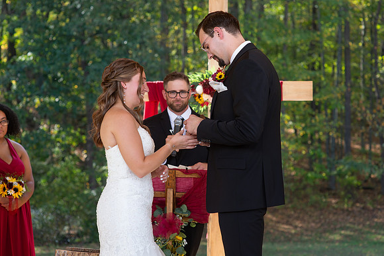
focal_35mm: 98
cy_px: 131
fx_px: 1048
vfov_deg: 13.9
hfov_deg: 20.8
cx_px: 185
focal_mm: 85
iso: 400
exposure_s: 1/320
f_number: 5
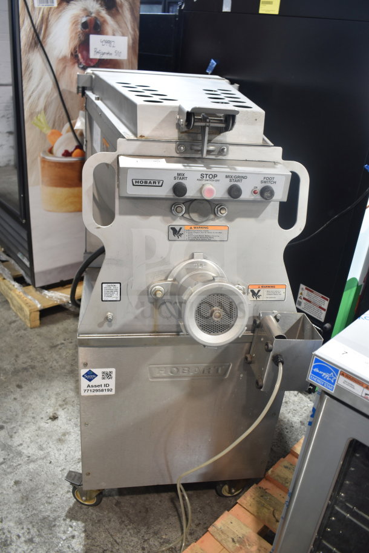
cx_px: 184
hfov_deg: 43.6
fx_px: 461
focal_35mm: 30
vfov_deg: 61.9
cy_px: 276
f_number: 3.8
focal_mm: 20
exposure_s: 1/30
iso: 450
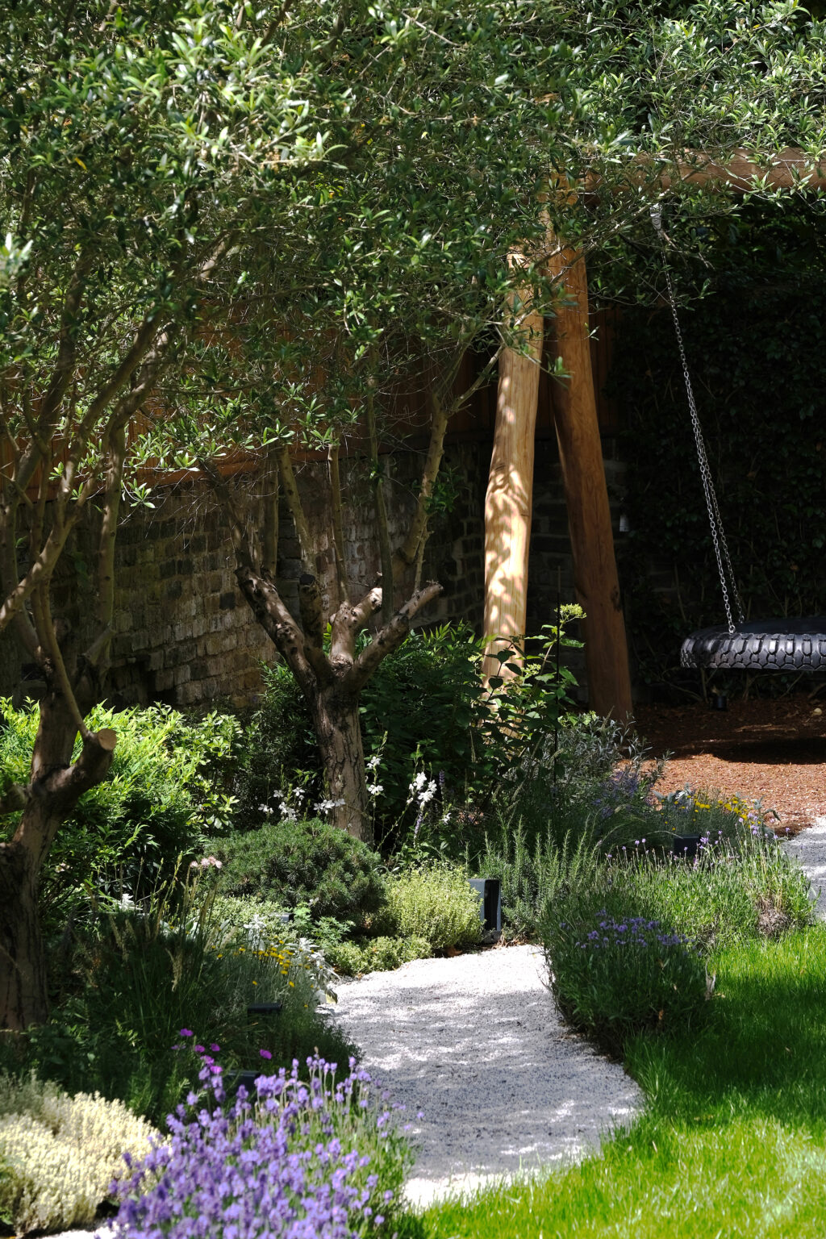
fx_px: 5713
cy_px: 620
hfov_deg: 8.3
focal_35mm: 166
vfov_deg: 12.4
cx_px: 413
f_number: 8
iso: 80
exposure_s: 1/125
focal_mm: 110.6
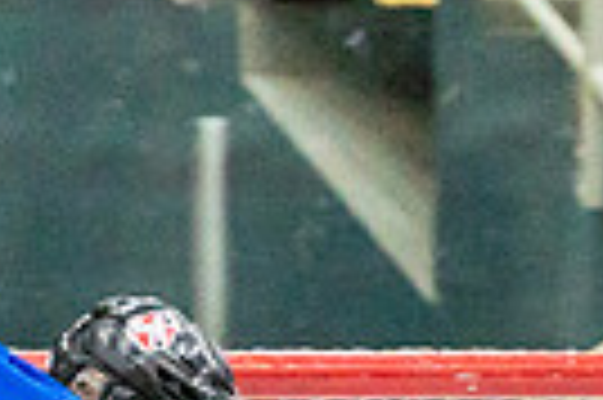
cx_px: 79
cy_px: 1153
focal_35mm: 1352
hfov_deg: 1.5
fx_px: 22618
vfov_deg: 1.0
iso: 3200
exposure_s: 1/1250
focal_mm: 200
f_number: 2.8
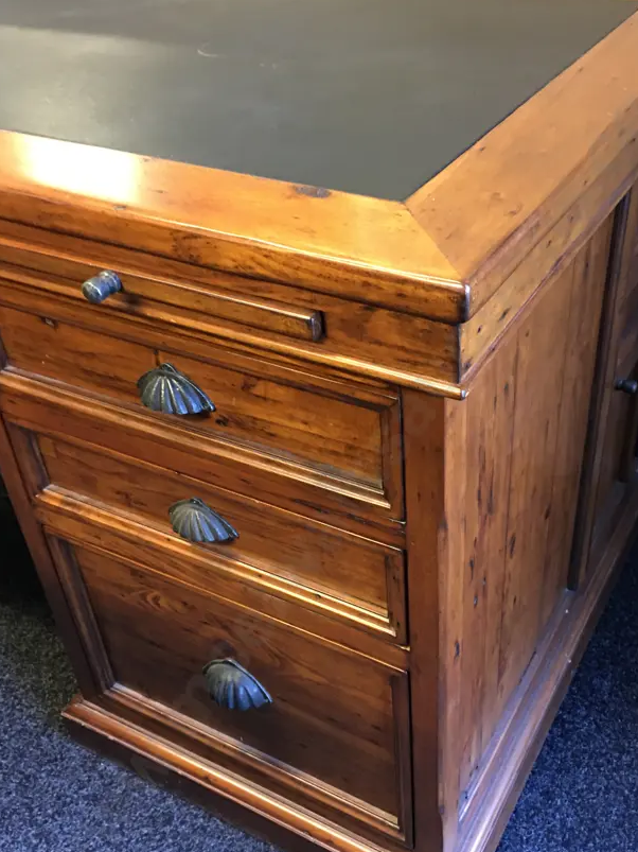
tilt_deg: -36.9
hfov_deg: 38.5
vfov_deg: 50.1
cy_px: 456
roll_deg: +1.5
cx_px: 380
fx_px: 909
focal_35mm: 37
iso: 100
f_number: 2.2
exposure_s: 1/8
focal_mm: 4.15
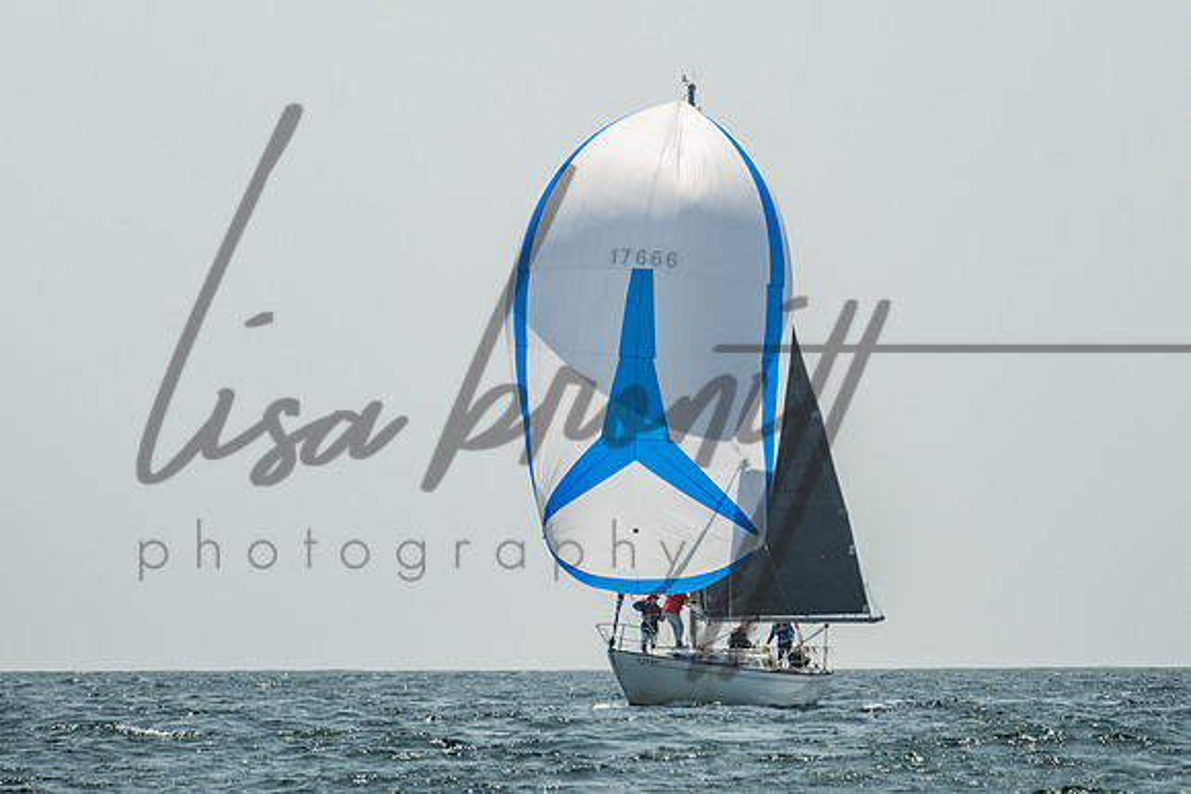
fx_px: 12630
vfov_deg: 3.6
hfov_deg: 5.4
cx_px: 653
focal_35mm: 382
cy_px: 72
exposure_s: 1/800
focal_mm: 200
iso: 320
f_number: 6.3
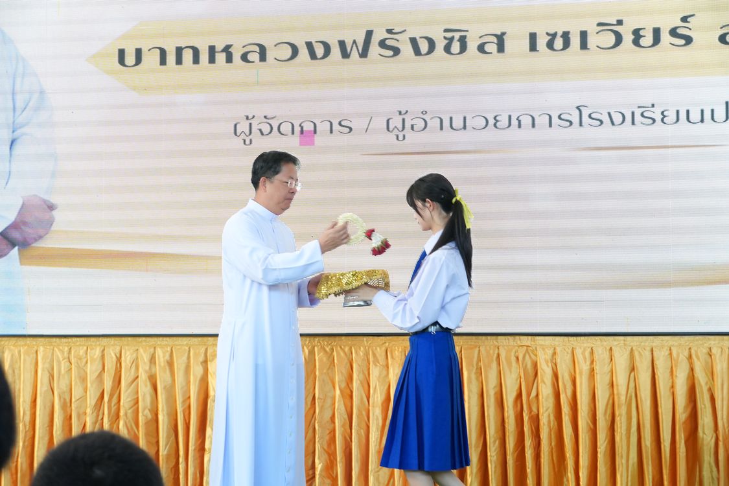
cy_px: 243
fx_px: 1458
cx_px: 364
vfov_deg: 18.9
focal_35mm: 72
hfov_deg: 28.1
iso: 1250
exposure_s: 1/125
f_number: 5.6
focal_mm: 48
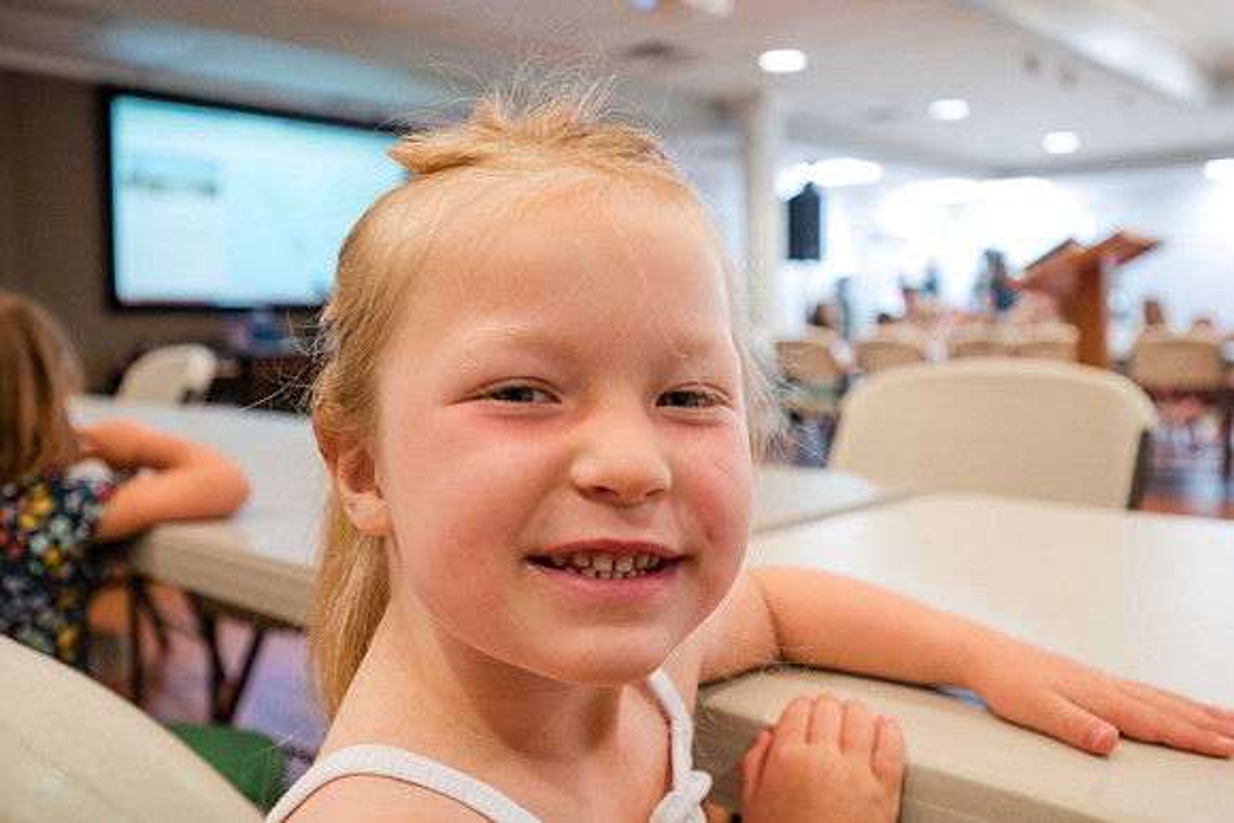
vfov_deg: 41.2
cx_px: 610
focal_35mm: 32
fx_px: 1096
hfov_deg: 58.7
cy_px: 402
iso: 3200
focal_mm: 30
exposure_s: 1/100
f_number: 4
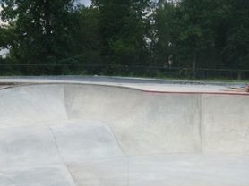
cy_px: 159
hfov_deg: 33.8
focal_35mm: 57
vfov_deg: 25.0
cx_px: 136
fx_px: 410
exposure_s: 1/2008
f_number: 2.4
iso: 50
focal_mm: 4.12
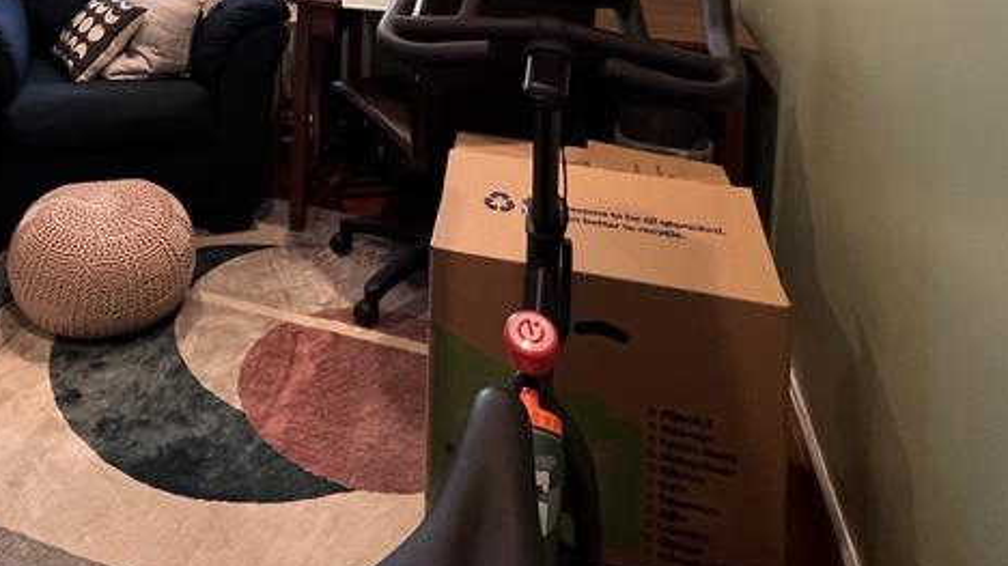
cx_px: 261
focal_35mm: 31
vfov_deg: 29.7
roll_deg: -1.5
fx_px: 828
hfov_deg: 59.5
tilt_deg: -1.3
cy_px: -181
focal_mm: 1.57
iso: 160
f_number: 1.8
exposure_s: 1/60
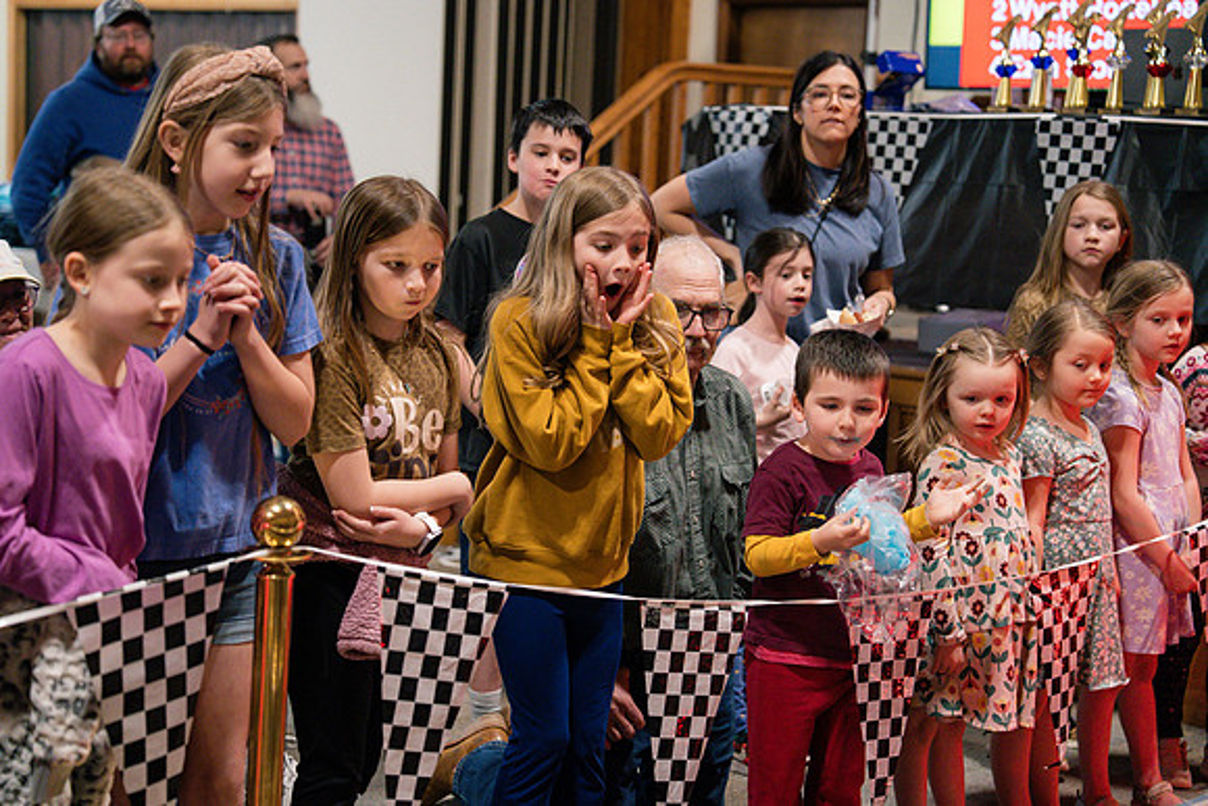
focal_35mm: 70
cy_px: 403
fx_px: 2349
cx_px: 604
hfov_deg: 28.8
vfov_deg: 19.5
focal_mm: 70
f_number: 2.8
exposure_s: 1/320
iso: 2500
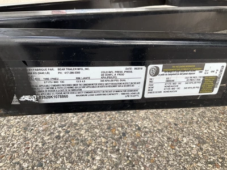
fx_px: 190
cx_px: 114
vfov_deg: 48.2
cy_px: 85
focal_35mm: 29
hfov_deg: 61.7
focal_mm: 3
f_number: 1.8
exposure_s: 1/163
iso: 20
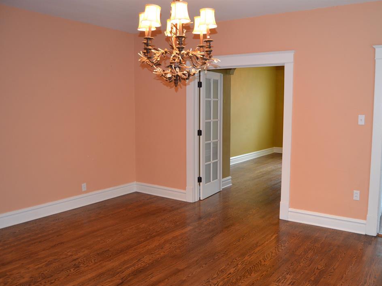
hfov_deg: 59.8
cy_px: 146
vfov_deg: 46.8
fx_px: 331
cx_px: 213
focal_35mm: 30
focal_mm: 18
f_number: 3.5
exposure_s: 1/60
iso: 900
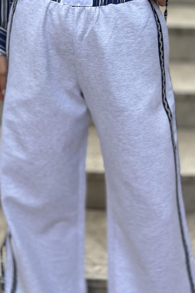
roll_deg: -1.5
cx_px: 100
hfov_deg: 20.6
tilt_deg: -24.4
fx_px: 536
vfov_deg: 30.4
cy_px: 114
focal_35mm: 66
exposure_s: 1/627
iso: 80
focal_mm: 6.86
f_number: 1.78
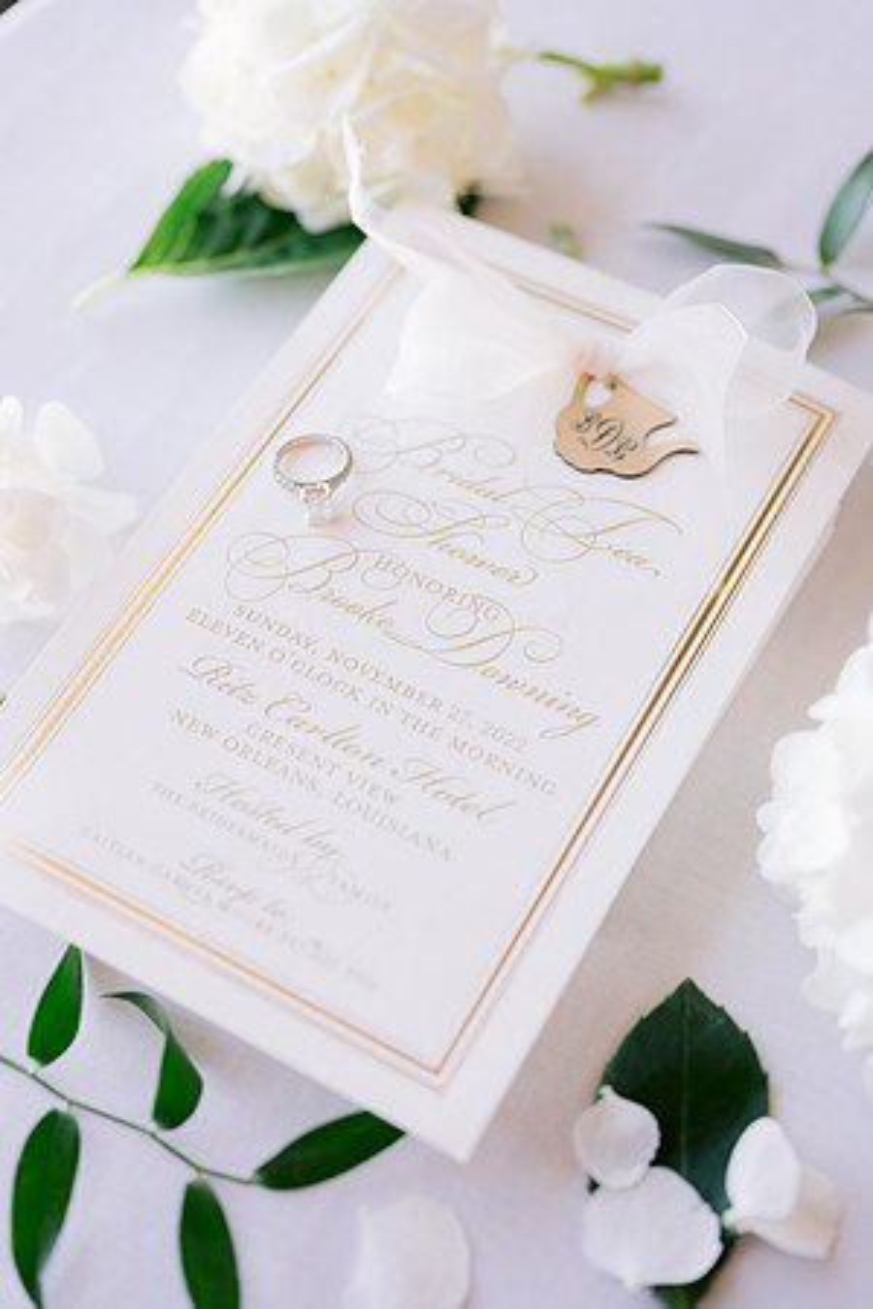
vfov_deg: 39.6
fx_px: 1819
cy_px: 654
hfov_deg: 27.0
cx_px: 436
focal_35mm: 50
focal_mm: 50
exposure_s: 1/125
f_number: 2.8
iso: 250
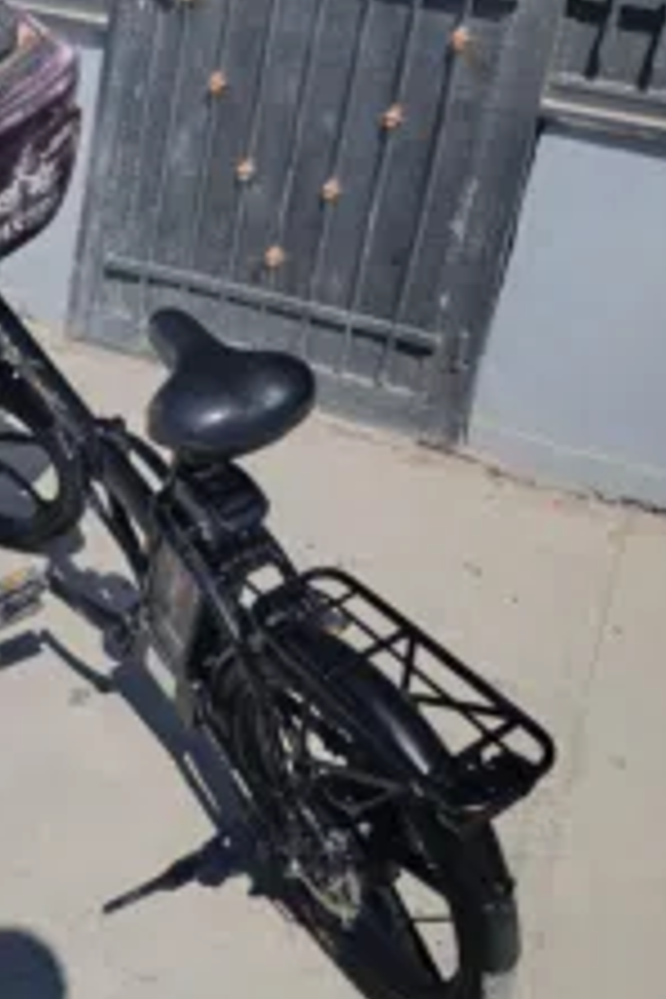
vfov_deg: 44.6
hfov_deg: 30.7
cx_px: 166
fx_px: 1193
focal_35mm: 43
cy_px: 315
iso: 50
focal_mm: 6.14
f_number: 1.6
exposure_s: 1/637
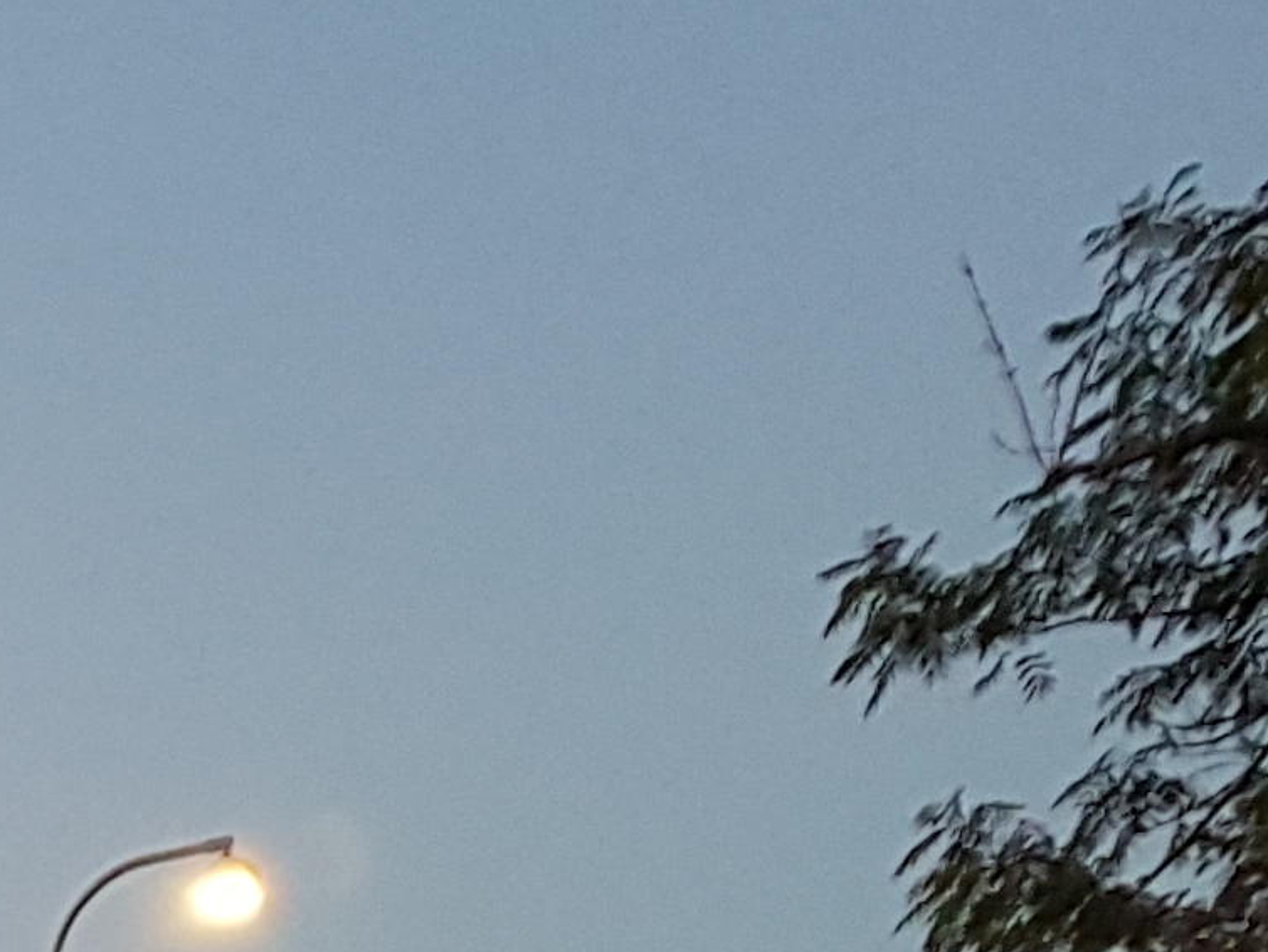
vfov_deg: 10.1
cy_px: 1721
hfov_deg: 11.2
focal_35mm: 139
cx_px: -2011
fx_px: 5093
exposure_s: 1/24
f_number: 1.7
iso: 160
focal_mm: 4.2
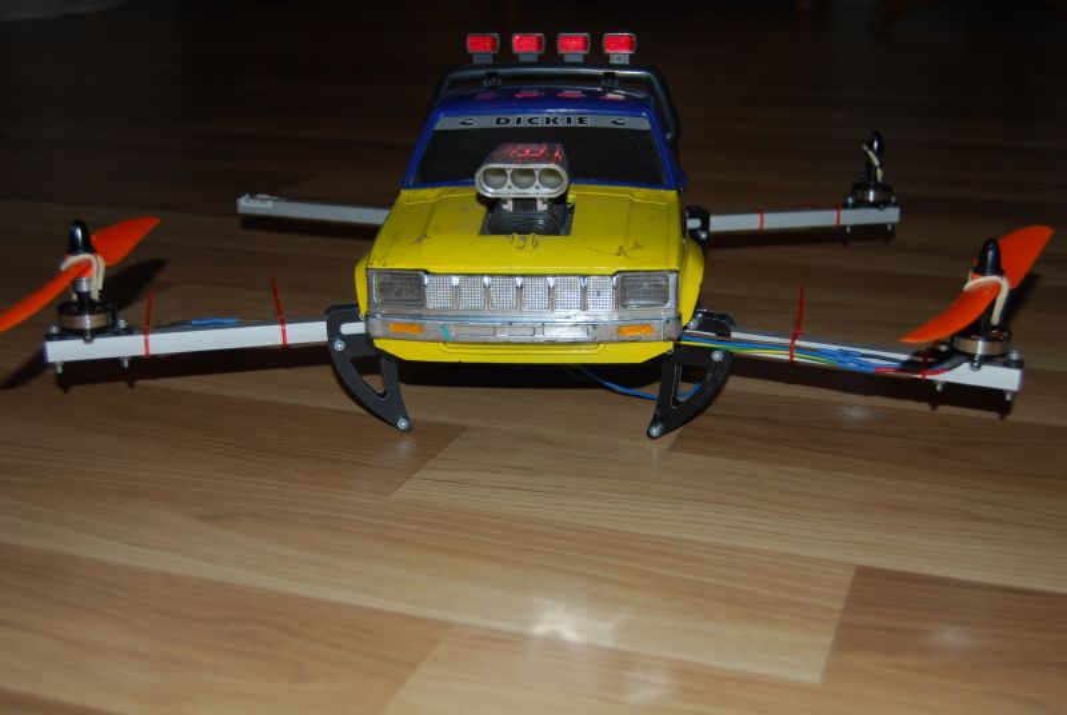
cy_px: 358
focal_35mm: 46
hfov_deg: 42.3
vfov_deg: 29.0
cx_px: 534
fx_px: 1380
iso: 200
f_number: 4.5
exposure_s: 1/60
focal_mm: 31
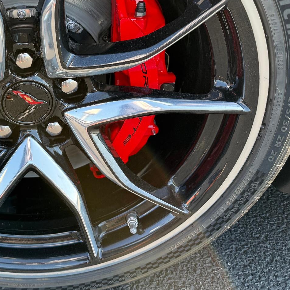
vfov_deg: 38.4
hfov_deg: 35.6
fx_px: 408
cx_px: 4
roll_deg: +6.1
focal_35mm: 43
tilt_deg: -23.0
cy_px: 80
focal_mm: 6.76
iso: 100
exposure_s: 1/327
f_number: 1.78
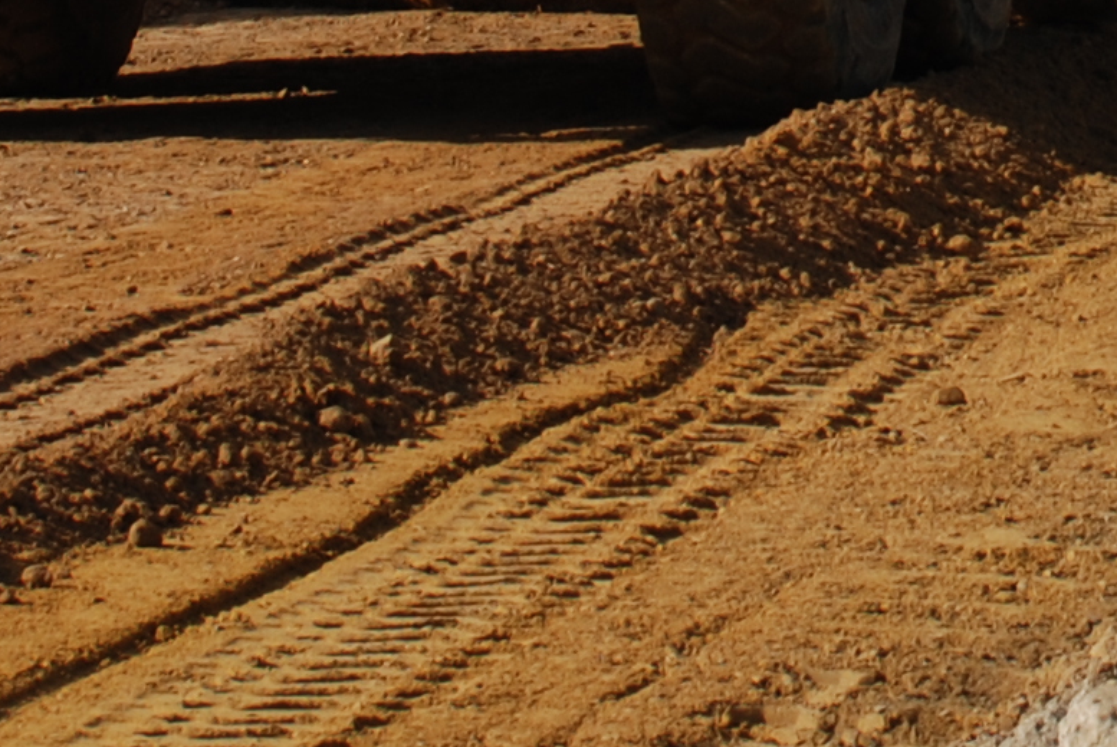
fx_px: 9288
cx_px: 1612
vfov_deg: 4.5
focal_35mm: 299
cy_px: -997
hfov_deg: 6.8
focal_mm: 40
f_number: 8
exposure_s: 1/250
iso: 100
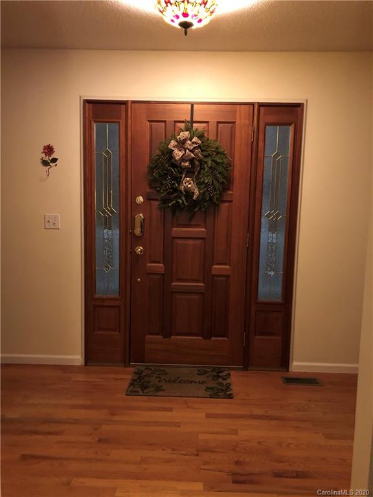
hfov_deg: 49.7
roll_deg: -0.9
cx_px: 186
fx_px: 402
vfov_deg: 63.4
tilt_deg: -6.0
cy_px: 248
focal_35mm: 28
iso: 125
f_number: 1.8
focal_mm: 3.99
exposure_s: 1/4
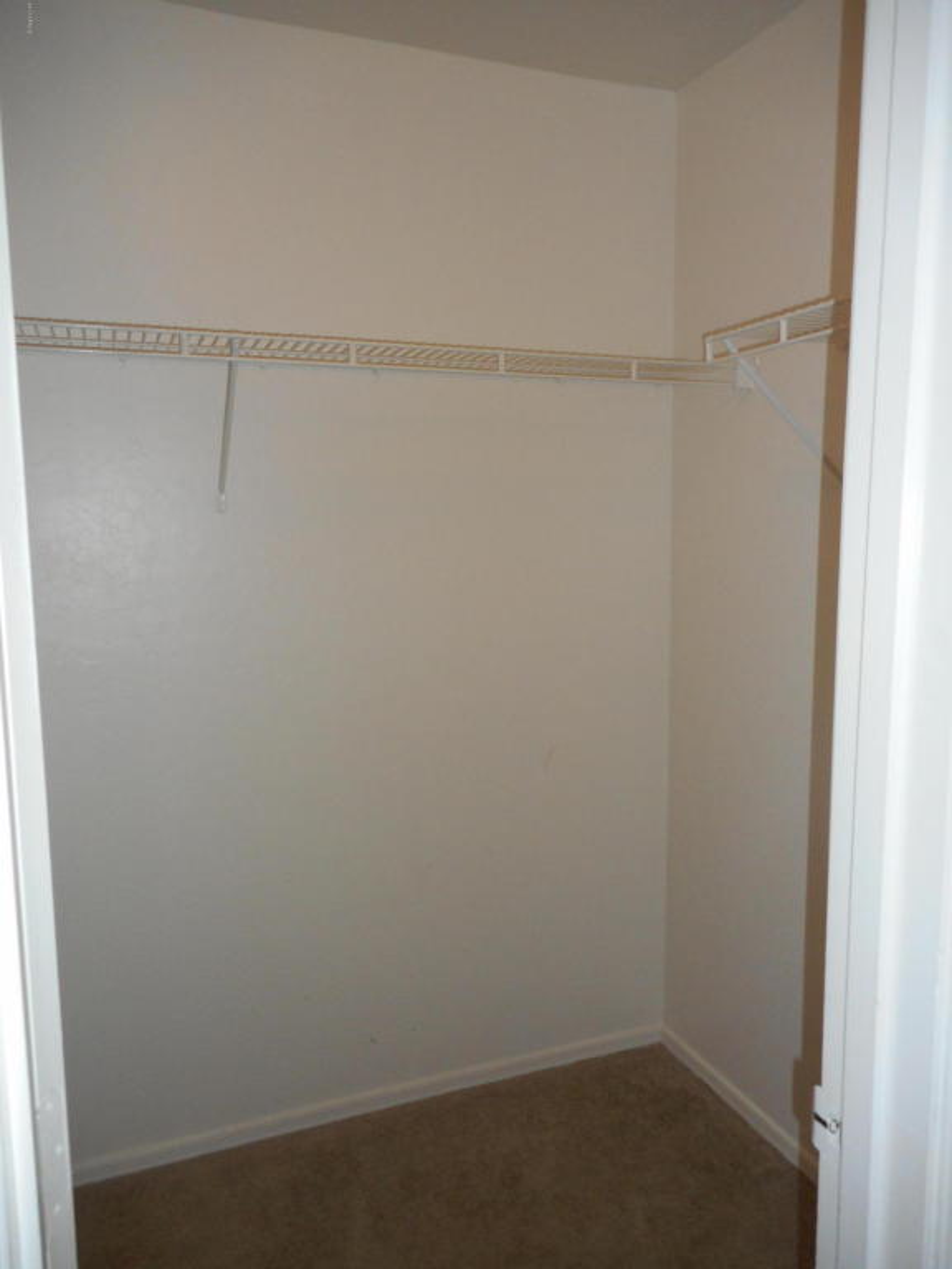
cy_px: 634
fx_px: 917
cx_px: 476
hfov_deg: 54.9
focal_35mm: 25
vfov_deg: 69.4
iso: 200
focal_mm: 4.5
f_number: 3.7
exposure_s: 1/25
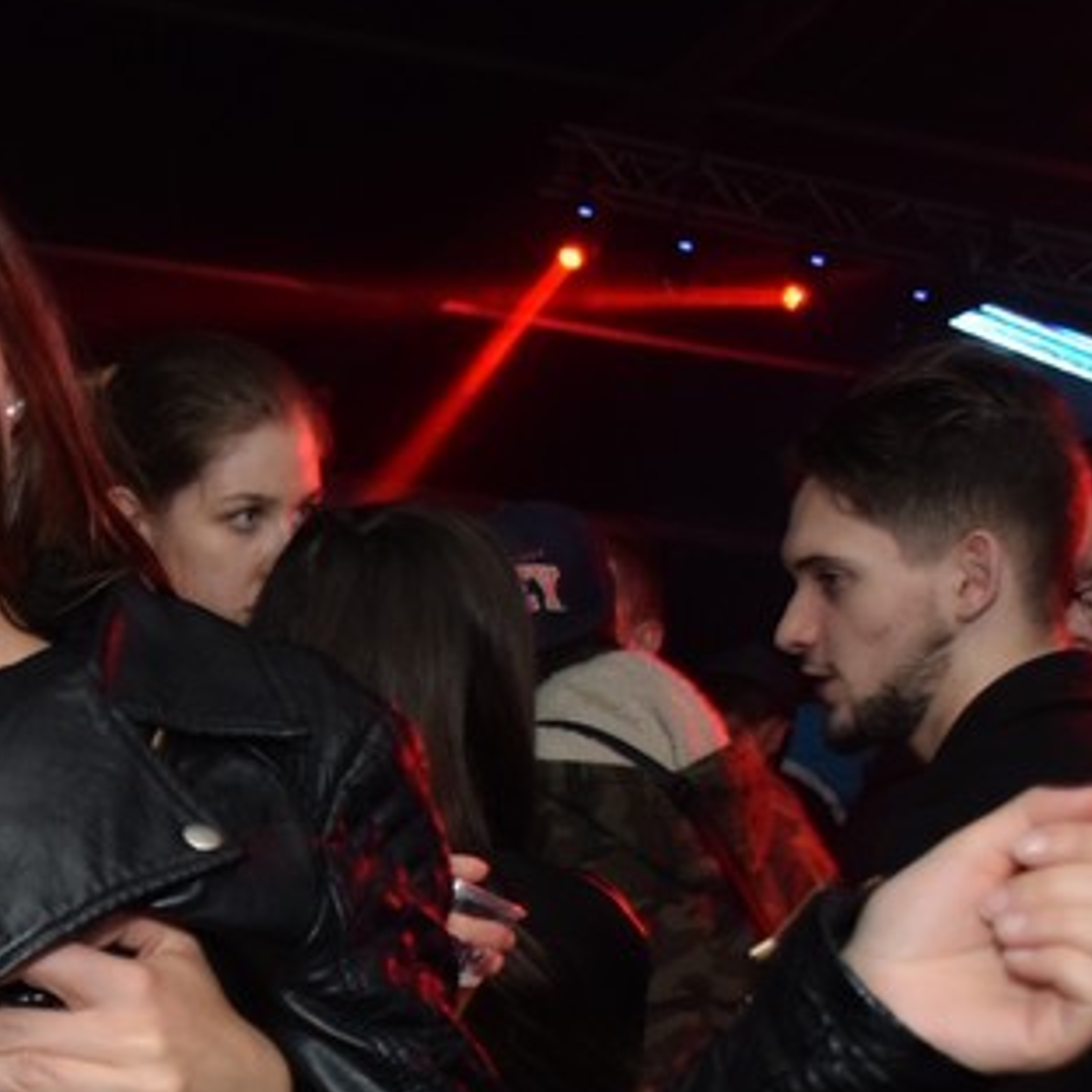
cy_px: 1018
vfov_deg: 18.7
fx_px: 3248
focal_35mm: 91
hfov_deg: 18.3
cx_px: -135
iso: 1600
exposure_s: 1/40
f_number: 3.8
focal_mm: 22
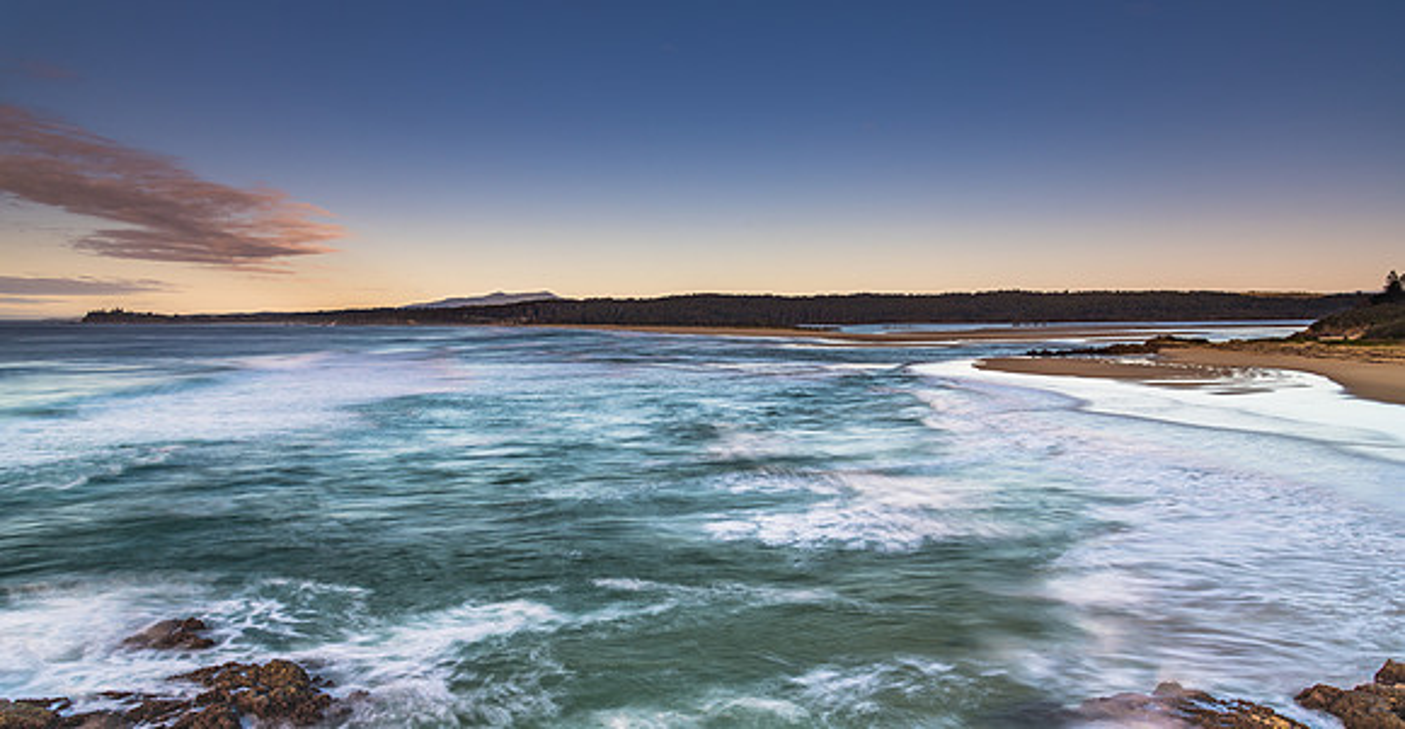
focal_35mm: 26
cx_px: 703
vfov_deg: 41.6
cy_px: 469
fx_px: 949
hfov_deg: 73.0
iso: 64
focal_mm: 24
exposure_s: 2
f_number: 8
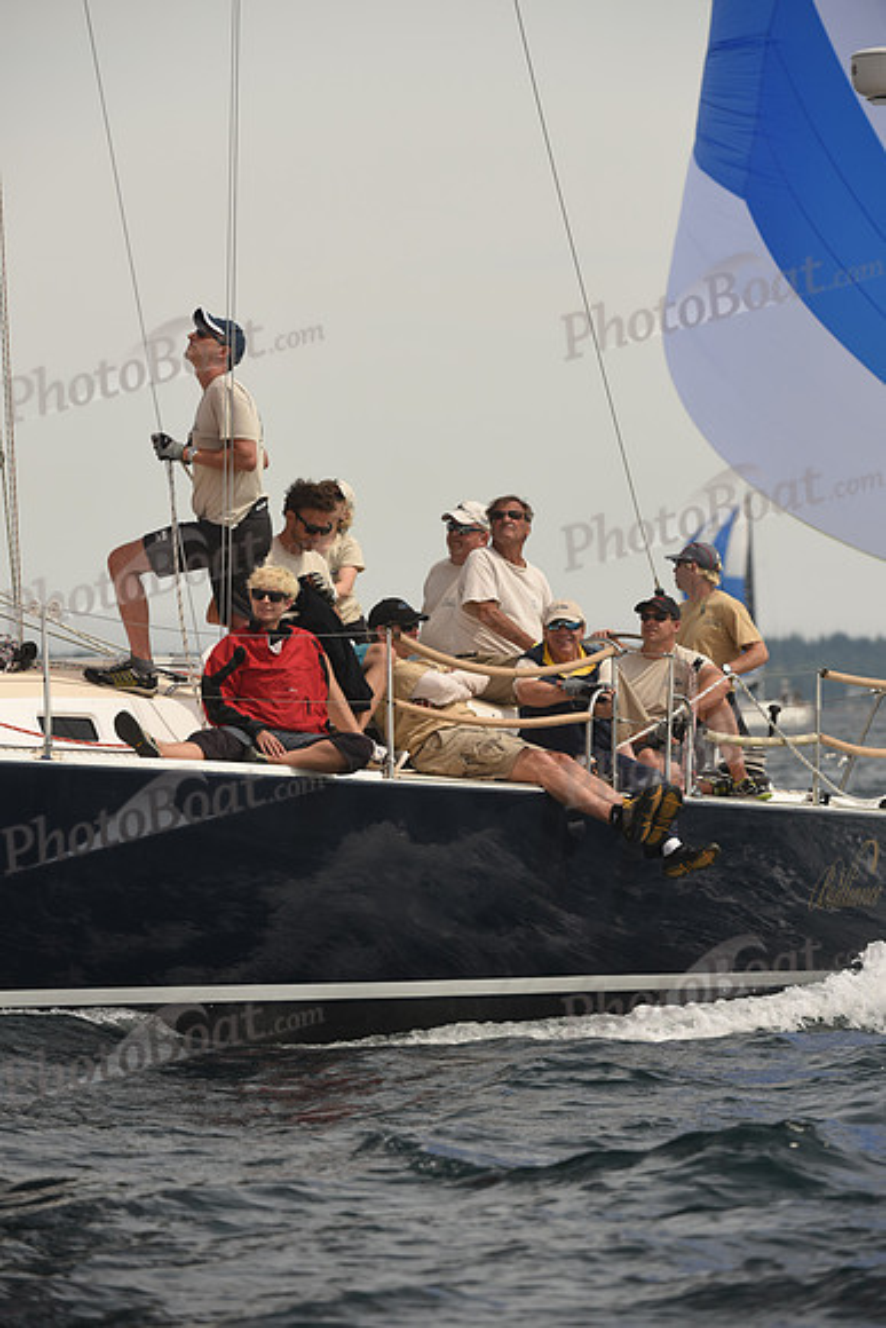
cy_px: 664
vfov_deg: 7.6
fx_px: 9961
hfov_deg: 5.1
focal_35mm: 270
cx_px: 443
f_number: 7.1
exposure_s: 1/1000
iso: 250
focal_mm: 270
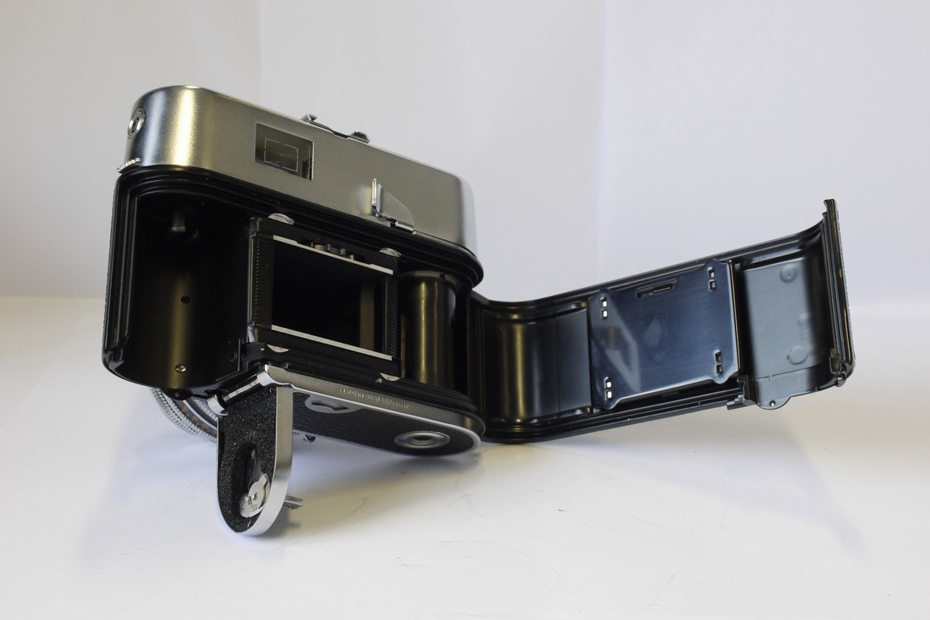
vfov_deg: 21.6
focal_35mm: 63
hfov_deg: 31.9
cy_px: 315
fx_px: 1627
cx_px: 464
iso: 400
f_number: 8
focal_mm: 30
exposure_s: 1/40
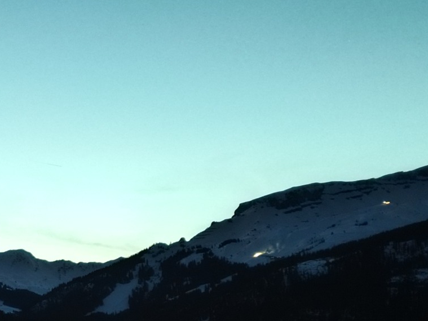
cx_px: -124
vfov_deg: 18.6
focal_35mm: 79
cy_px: 214
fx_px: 977
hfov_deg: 22.2
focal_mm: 6.72
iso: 780
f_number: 1.7
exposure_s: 1/15
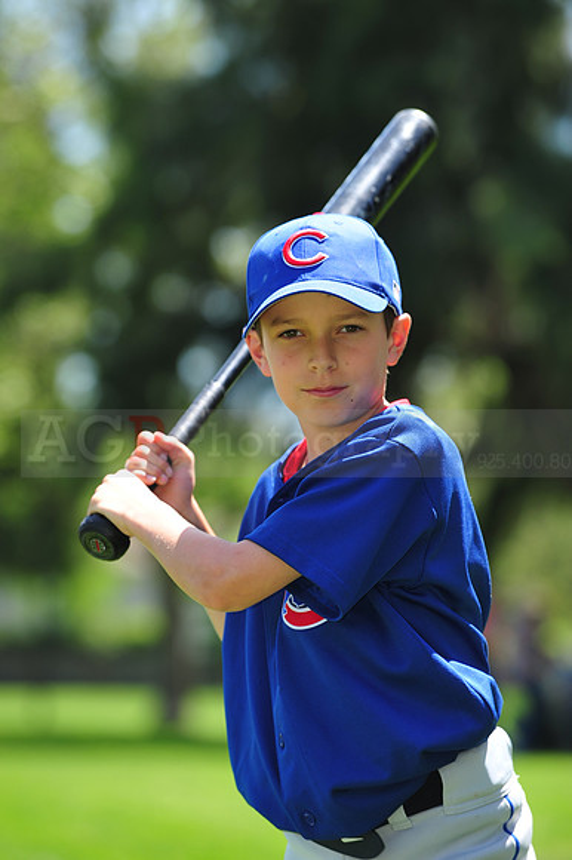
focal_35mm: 200
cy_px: 430
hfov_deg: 6.9
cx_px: 286
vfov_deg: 10.3
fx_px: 4772
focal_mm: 200
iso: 200
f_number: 5.6
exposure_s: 1/400
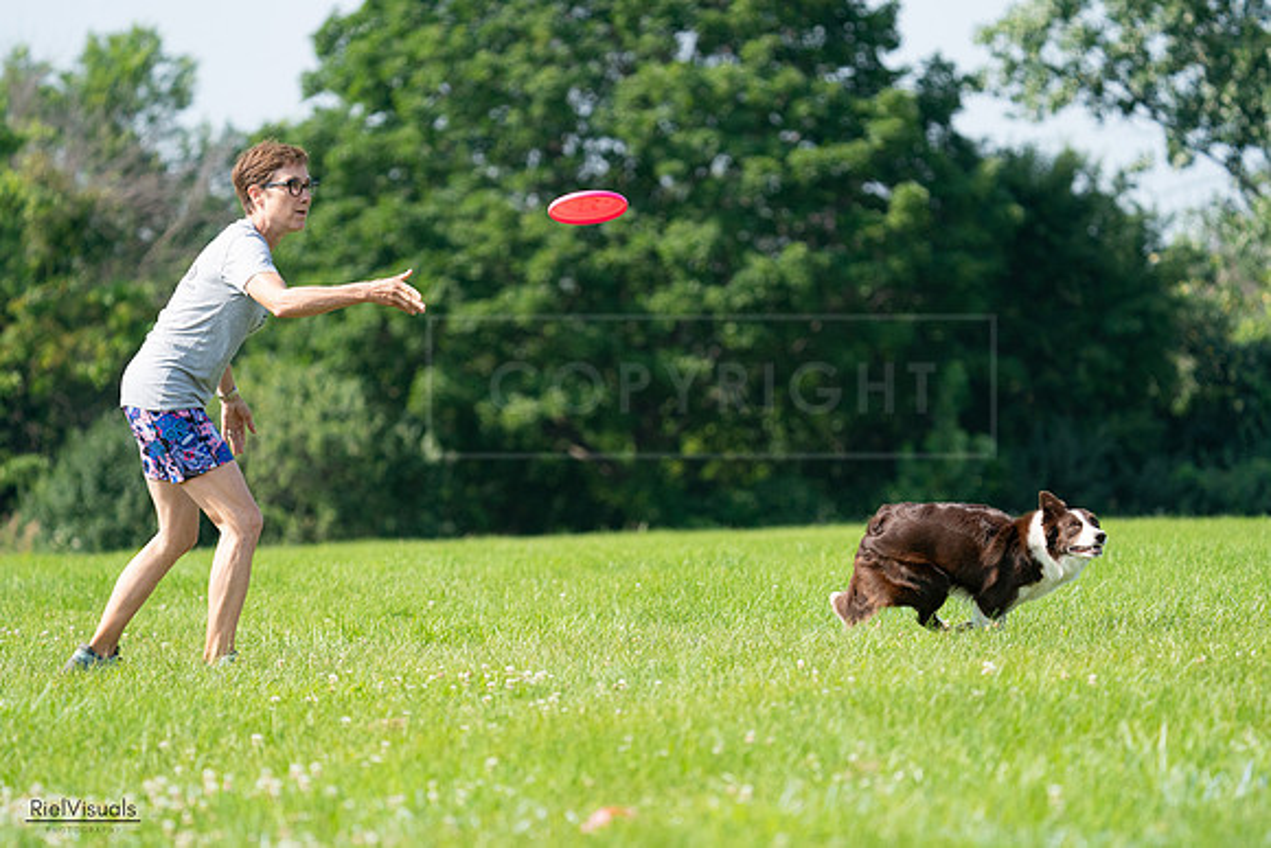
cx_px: 636
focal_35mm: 270
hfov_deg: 7.6
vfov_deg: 5.1
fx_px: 9534
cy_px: 424
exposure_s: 1/4000
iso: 2000
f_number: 5.6
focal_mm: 270
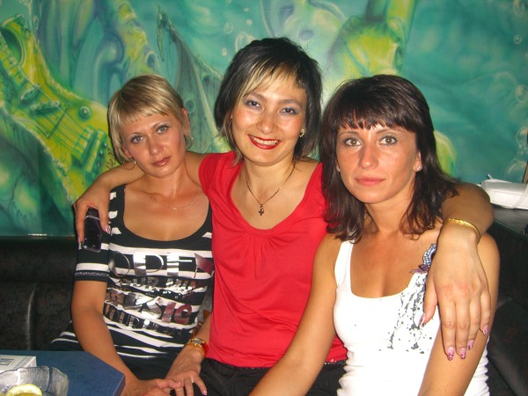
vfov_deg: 37.7
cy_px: 198
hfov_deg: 49.0
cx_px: 264
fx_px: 580
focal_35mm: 38
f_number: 2.8
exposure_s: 1/60
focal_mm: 7.9
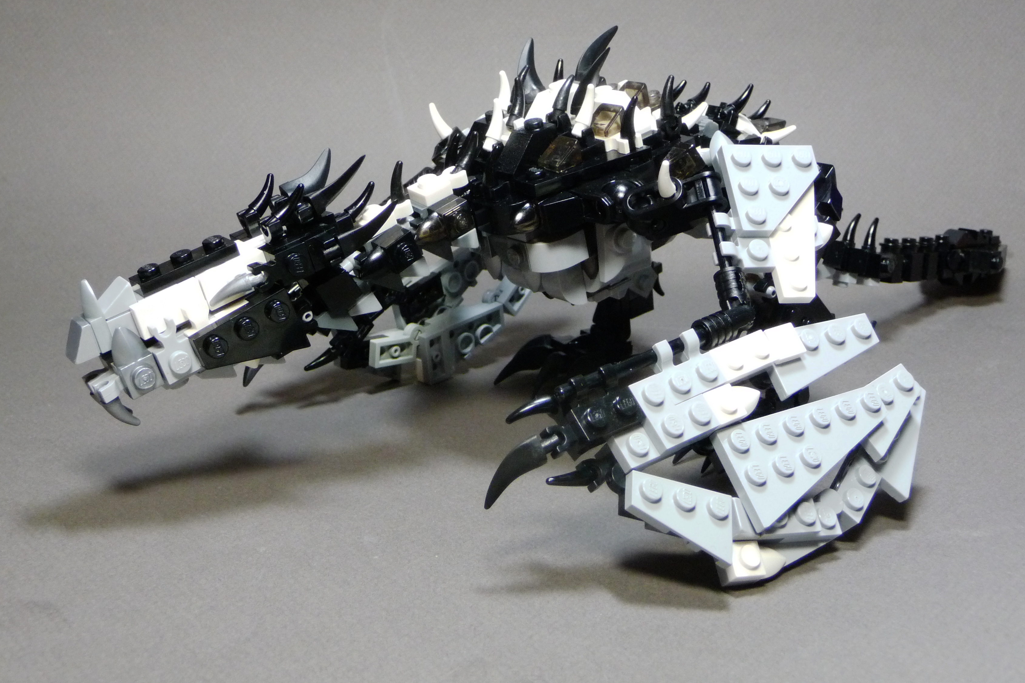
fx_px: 1509
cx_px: 518
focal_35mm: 53
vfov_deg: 25.5
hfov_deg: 37.5
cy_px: 317
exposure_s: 1/40
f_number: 4.2
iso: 320
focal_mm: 8.5
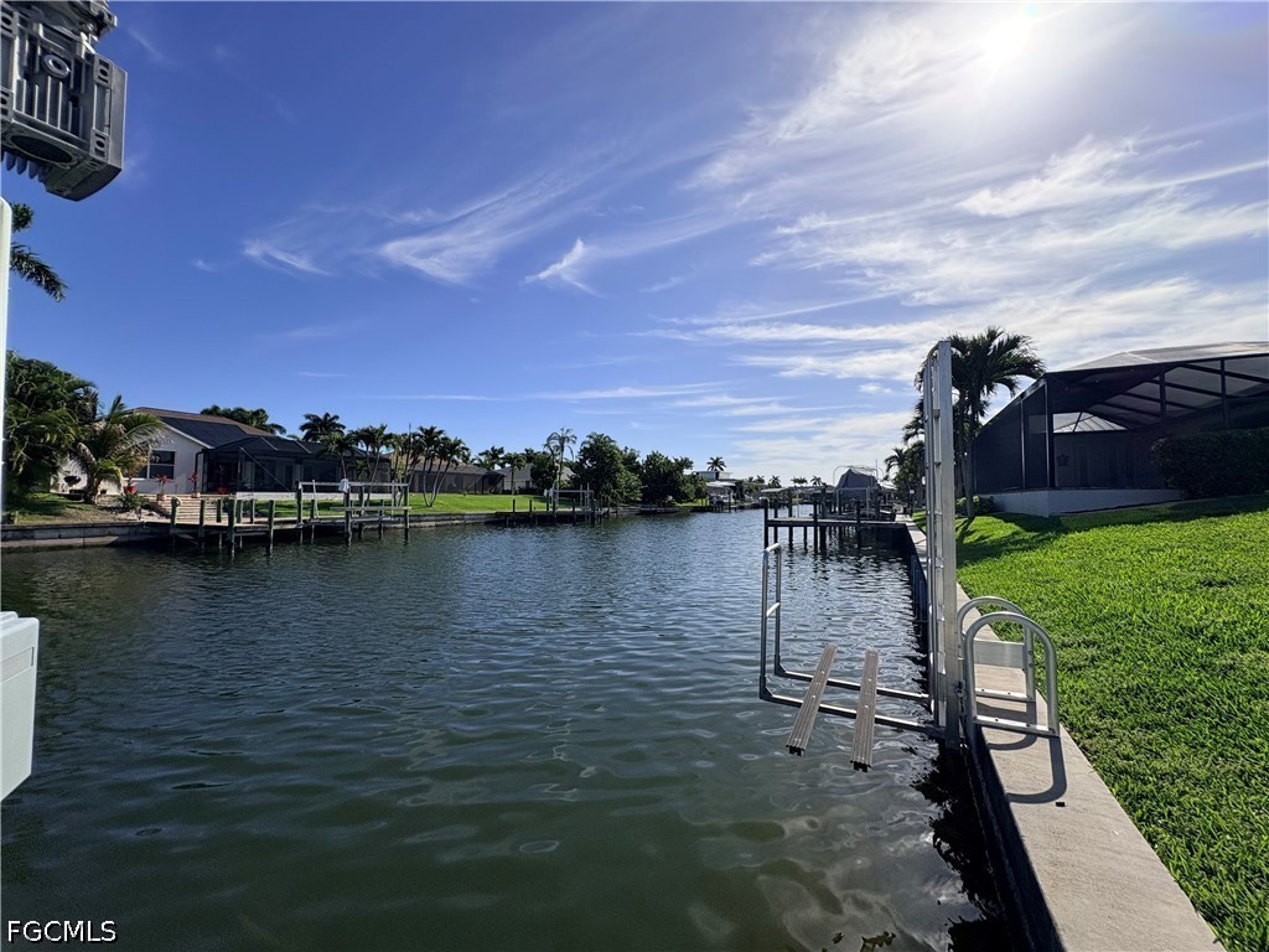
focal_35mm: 14
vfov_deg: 85.7
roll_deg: +0.3
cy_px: 476
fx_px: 513
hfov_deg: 102.1
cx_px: 634
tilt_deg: +2.7
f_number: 2.2
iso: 50
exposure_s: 1/4630
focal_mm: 2.22
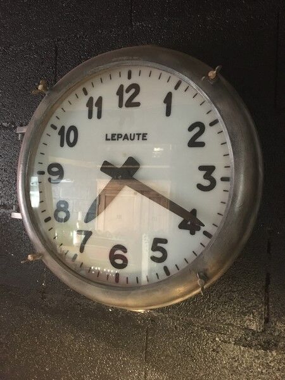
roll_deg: -0.5
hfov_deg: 48.2
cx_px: 142
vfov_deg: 61.7
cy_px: 190
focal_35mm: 29
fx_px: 318
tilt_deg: +2.2
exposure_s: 1/17
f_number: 2.2
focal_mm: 4.15
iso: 320
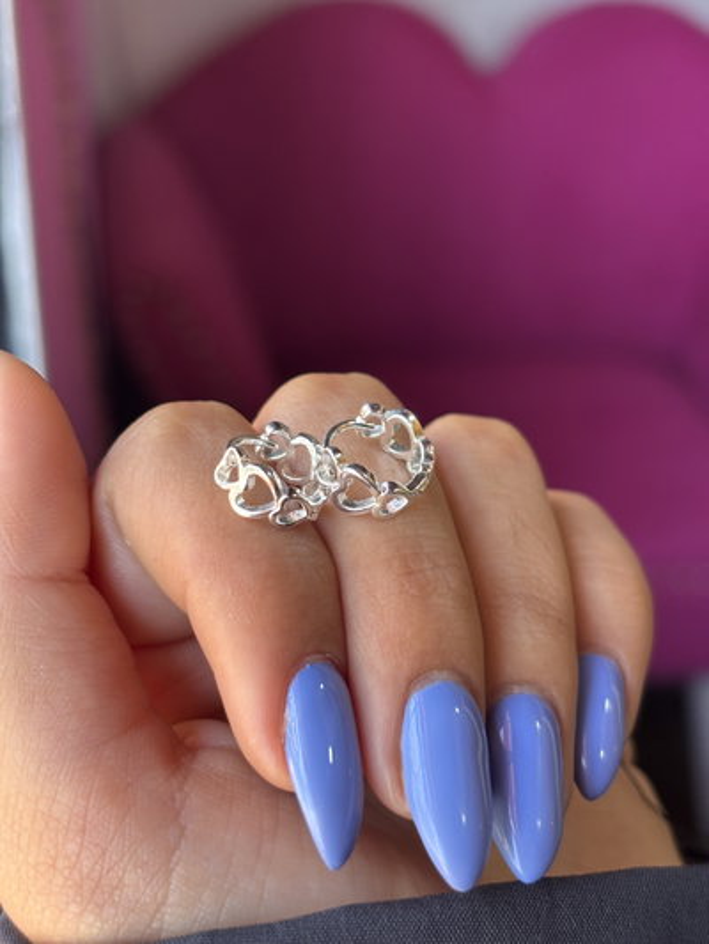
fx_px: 1420
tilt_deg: -28.6
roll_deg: -2.4
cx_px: 354
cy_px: 472
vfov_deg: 36.8
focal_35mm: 52
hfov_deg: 28.0
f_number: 1.6
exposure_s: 1/60
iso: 50
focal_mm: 5.96
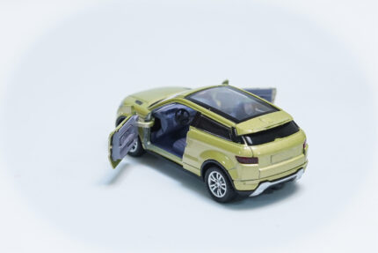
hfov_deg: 19.4
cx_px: 189
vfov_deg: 13.1
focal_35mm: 105
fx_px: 1103
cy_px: 126
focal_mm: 70
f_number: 5
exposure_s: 1/640
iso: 3200
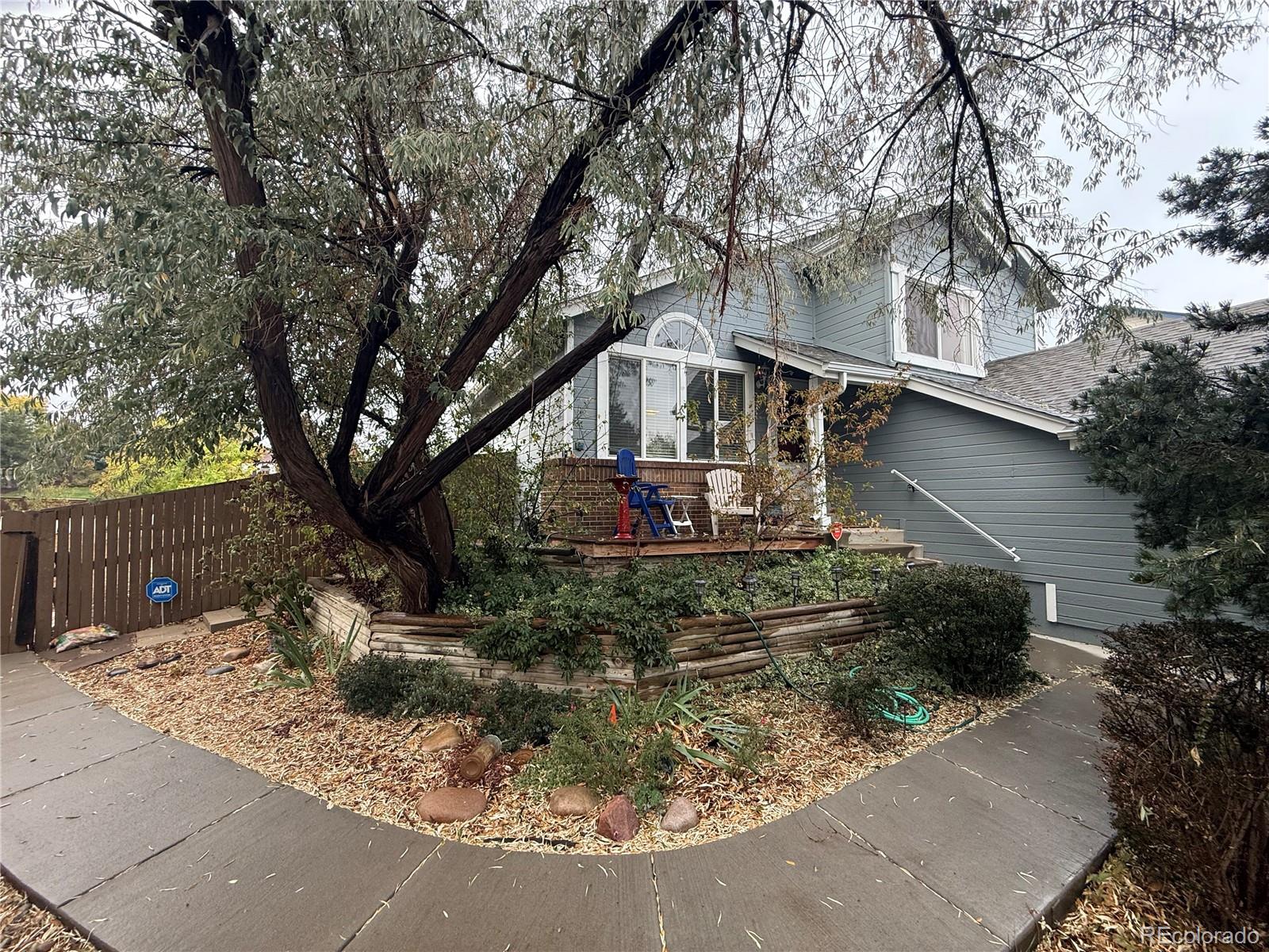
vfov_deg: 85.7
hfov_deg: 102.1
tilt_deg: +3.0
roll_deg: +0.6
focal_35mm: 14
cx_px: 634
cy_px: 476
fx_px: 513
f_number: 2.2
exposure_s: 1/99
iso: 125
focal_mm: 2.22
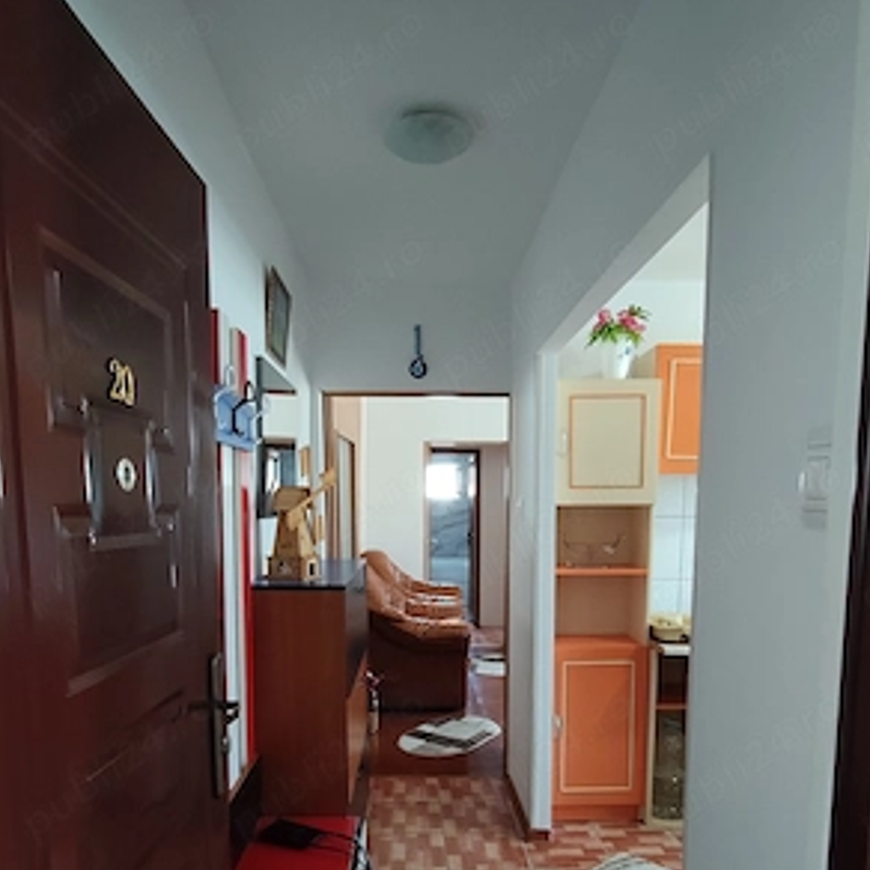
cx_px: 432
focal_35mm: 23
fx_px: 654
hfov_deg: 67.3
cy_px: 587
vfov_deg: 65.3
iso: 223
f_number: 2.2
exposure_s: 1/25
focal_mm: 1.67
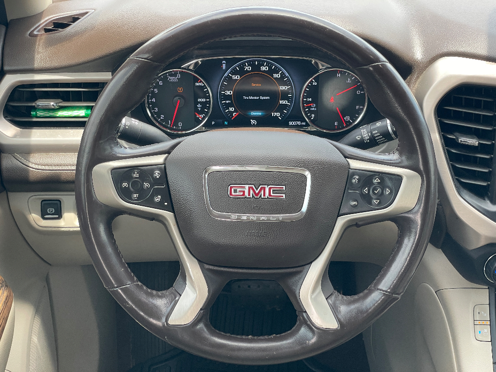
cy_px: 186
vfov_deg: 28.0
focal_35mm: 52
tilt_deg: -33.6
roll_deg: -1.6
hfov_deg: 36.8
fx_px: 745
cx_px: 248
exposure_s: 1/122
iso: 80
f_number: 2
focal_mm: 6
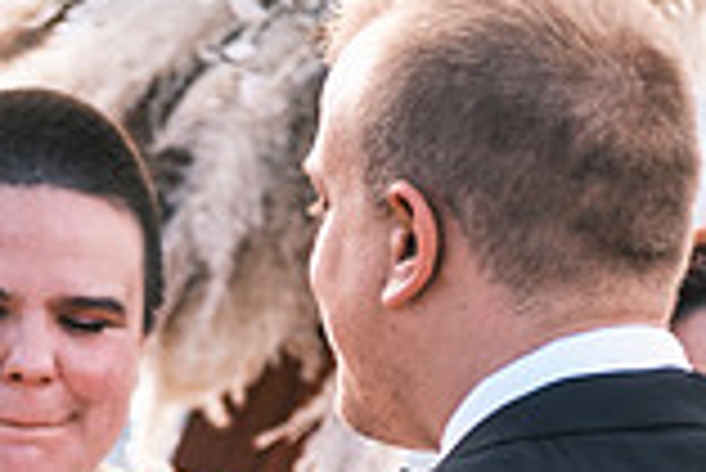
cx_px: 9
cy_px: 865
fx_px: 14074
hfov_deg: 2.9
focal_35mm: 717
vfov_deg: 1.9
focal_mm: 129.2
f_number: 2.8
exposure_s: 1/1000
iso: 400
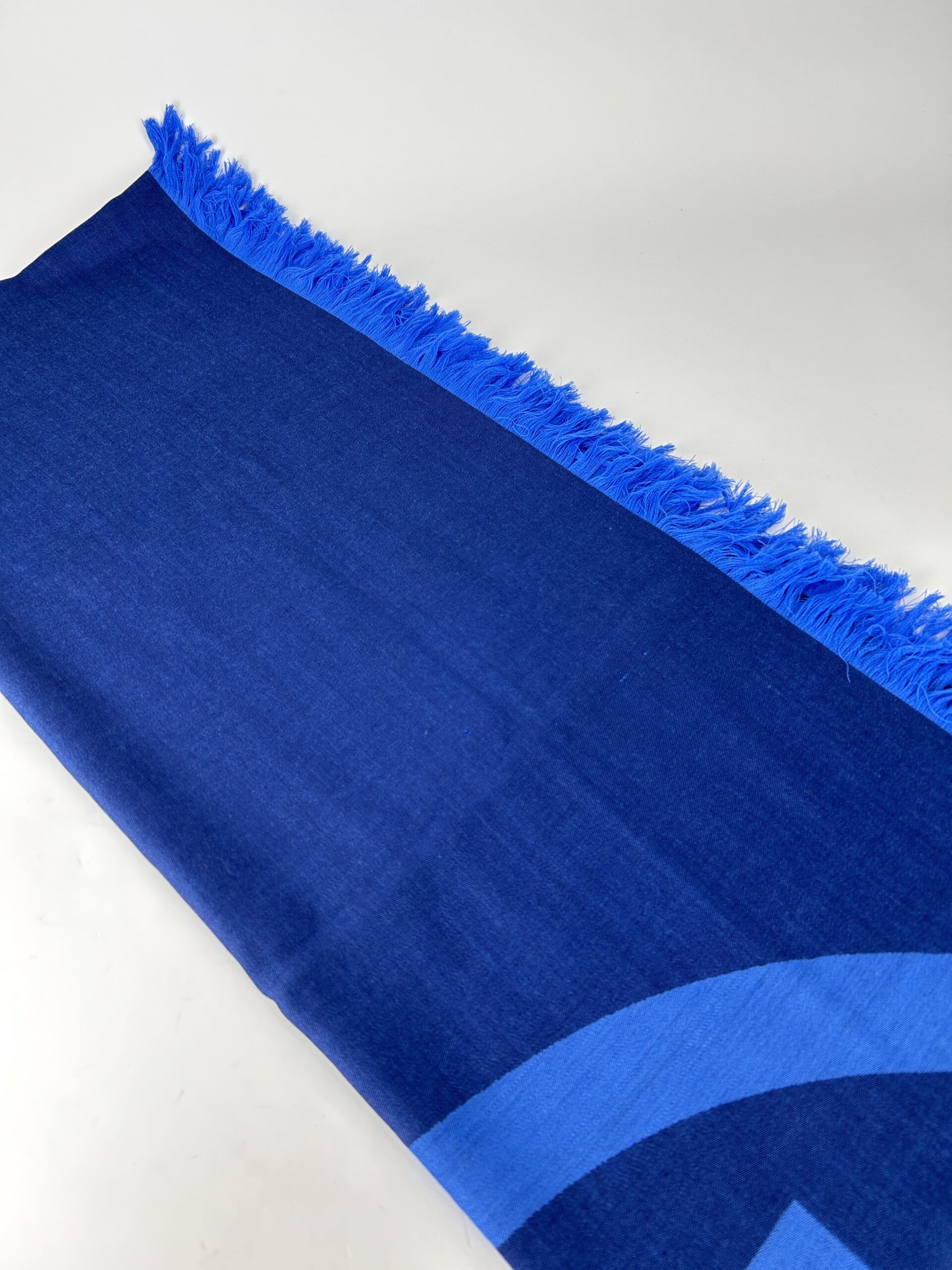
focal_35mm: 26
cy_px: 635
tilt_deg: -55.2
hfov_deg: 53.1
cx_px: 476
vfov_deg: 67.3
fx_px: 953
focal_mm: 5.7
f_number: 1.5
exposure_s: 1/100
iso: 50
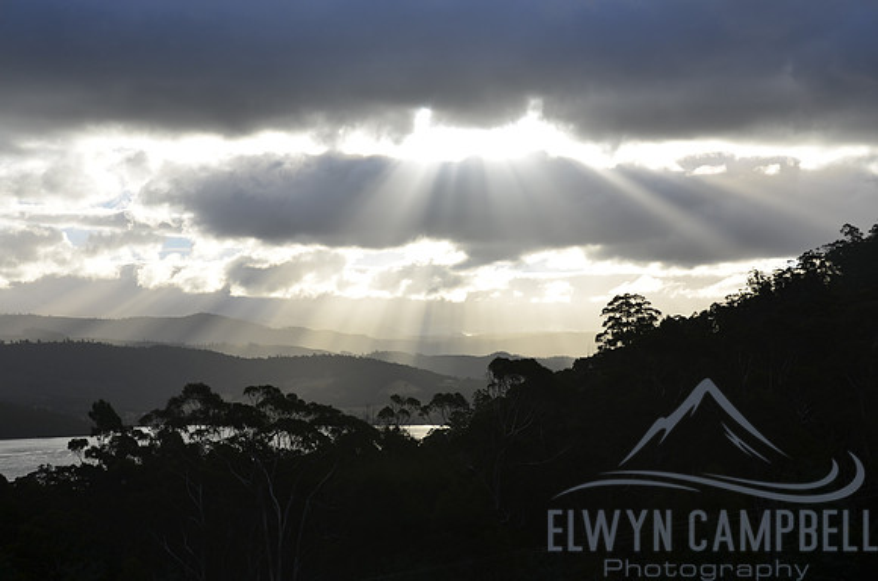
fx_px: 1606
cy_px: 290
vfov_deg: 20.5
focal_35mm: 66
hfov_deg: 30.6
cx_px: 439
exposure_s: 1/250
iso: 100
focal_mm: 44
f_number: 8
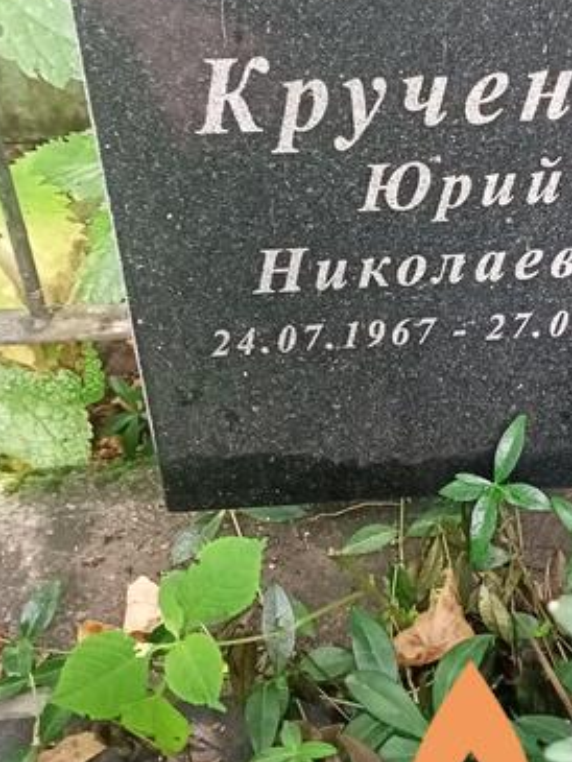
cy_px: 228
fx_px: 1013
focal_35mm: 46
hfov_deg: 31.0
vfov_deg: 40.5
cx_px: 422
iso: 444
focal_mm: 4.05
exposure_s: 1/33.3
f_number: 1.8
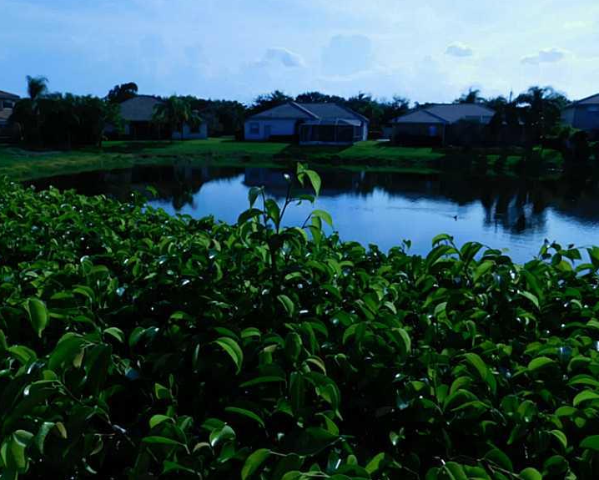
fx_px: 443
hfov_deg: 68.0
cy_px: 231
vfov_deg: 56.8
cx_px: 285
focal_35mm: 25
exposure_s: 1/1250
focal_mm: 4
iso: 125
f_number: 6
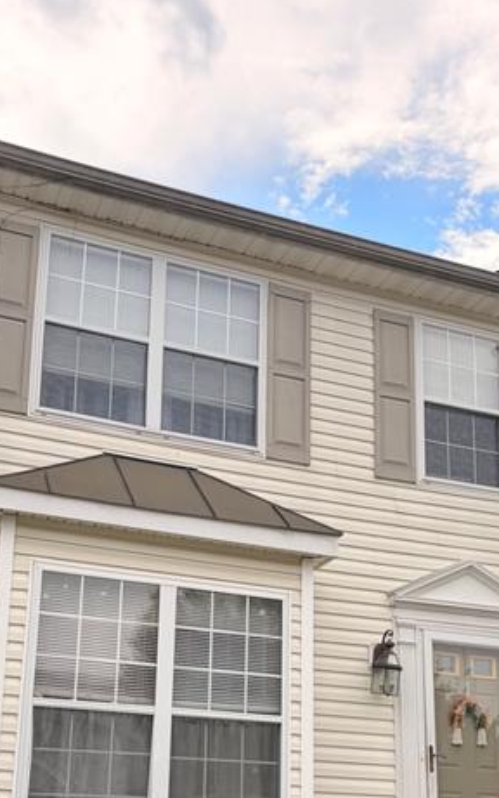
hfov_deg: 28.0
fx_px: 1000
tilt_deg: +12.7
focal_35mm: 46
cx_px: 241
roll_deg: -1.4
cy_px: 604
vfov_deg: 42.1
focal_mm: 5.96
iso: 64
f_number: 1.6
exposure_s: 1/2865
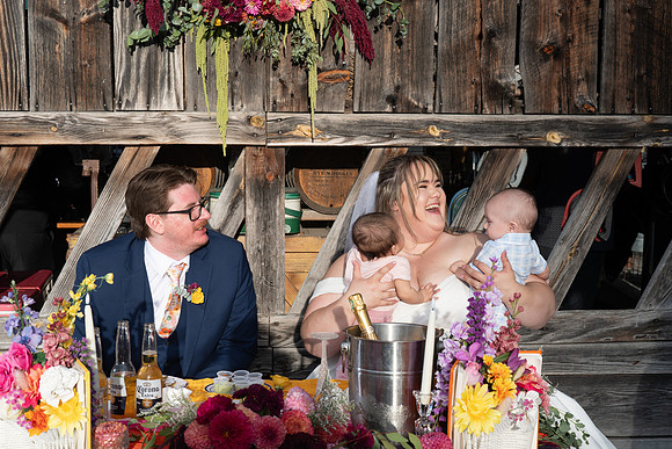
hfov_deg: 33.4
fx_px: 1120
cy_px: 224
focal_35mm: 60
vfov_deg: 22.6
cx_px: 336
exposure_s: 1/200
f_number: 9
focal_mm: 60
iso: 100
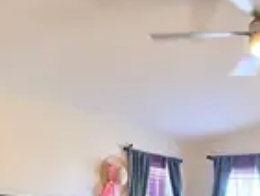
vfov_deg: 19.7
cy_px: 264
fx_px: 511
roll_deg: -1.8
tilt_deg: -3.1
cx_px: 234
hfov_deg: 27.5
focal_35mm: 68
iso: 800
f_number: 1.78
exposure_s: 1/60
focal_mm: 6.76
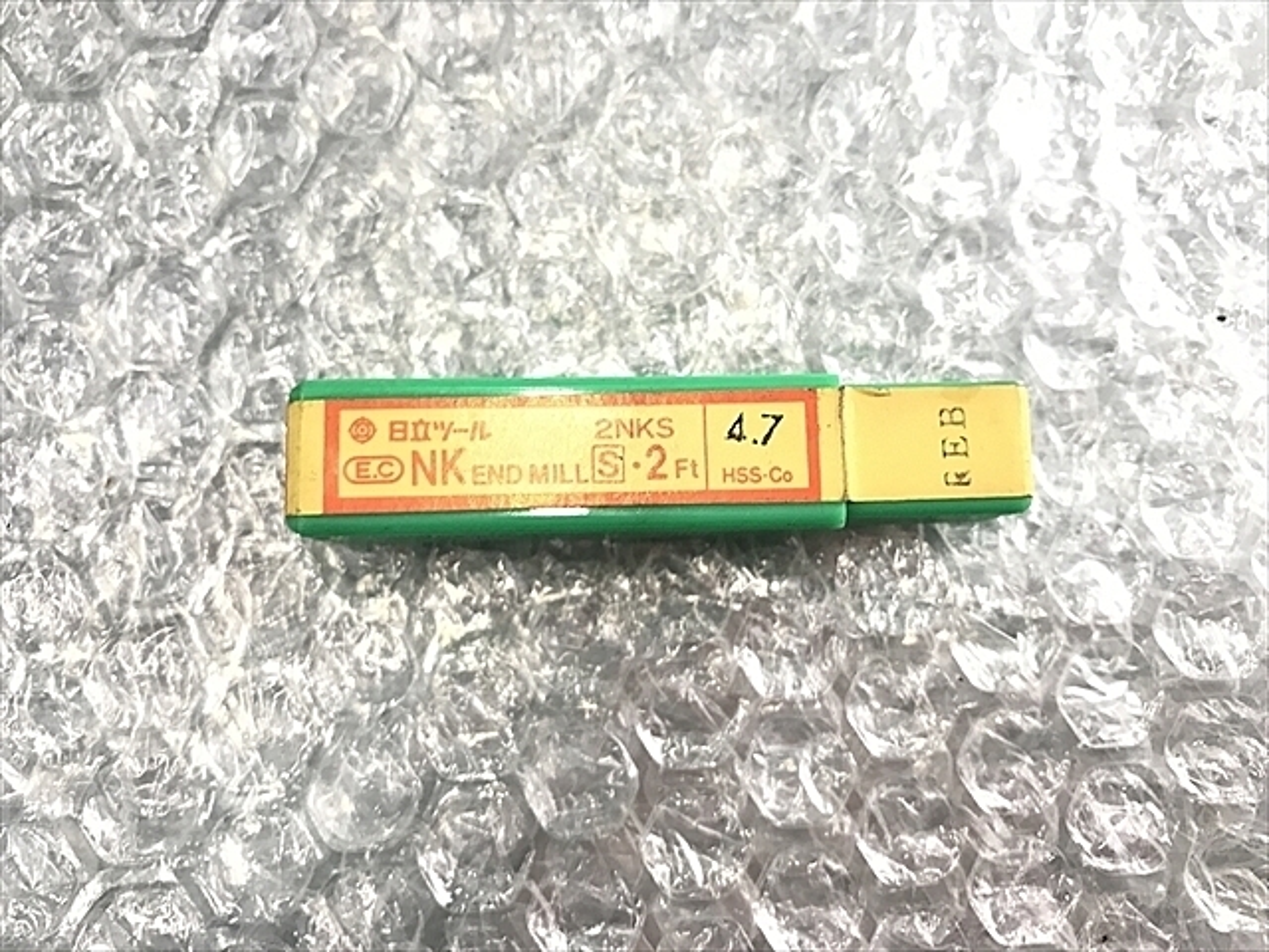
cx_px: 634
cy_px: 476
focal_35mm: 28
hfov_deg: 63.4
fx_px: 1026
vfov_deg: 49.7
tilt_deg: -83.2
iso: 32
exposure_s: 1/20
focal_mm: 3.99
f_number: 1.8
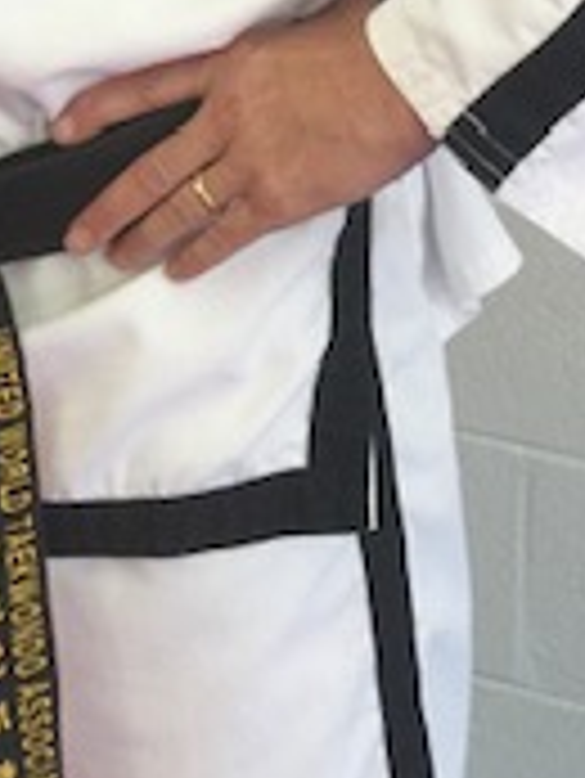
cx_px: 306
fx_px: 2408
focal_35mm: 107
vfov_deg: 16.2
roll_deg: -0.5
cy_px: -517
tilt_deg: -7.1
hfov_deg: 13.9
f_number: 2.2
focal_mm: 4.15
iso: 40
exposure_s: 1/30
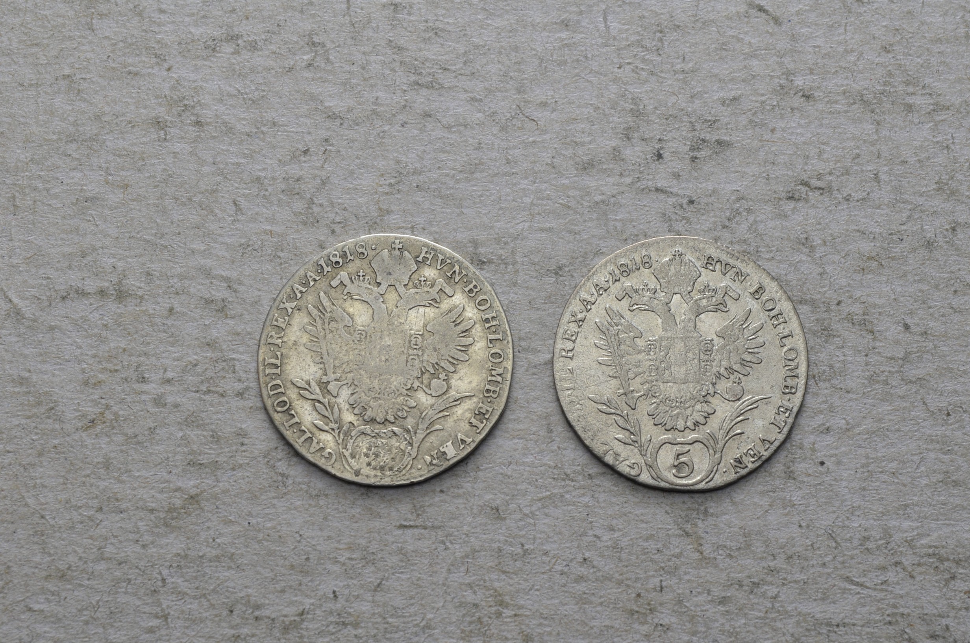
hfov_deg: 24.7
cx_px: 485
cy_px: 322
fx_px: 2218
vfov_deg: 16.5
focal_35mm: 82
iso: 400
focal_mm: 55
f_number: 14
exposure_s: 1/250
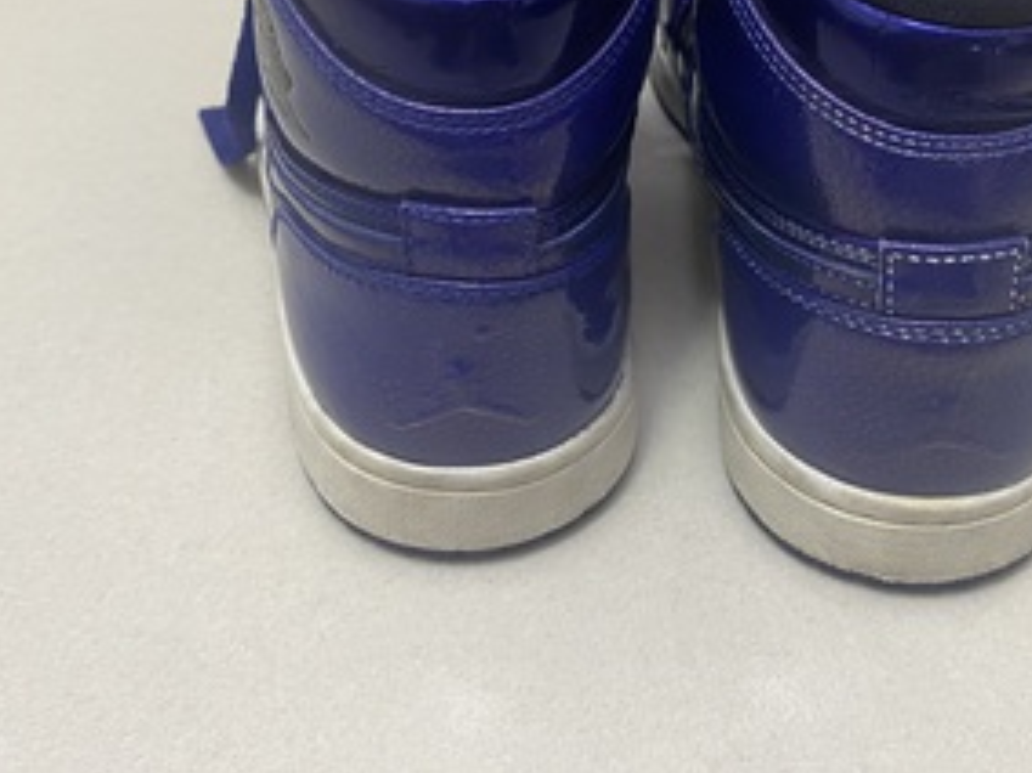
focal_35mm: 42
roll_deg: -2.2
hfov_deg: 44.6
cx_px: 622
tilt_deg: -38.0
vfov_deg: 33.4
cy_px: 159
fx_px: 1252
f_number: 1.8
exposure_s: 1/50
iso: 320
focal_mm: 4.25
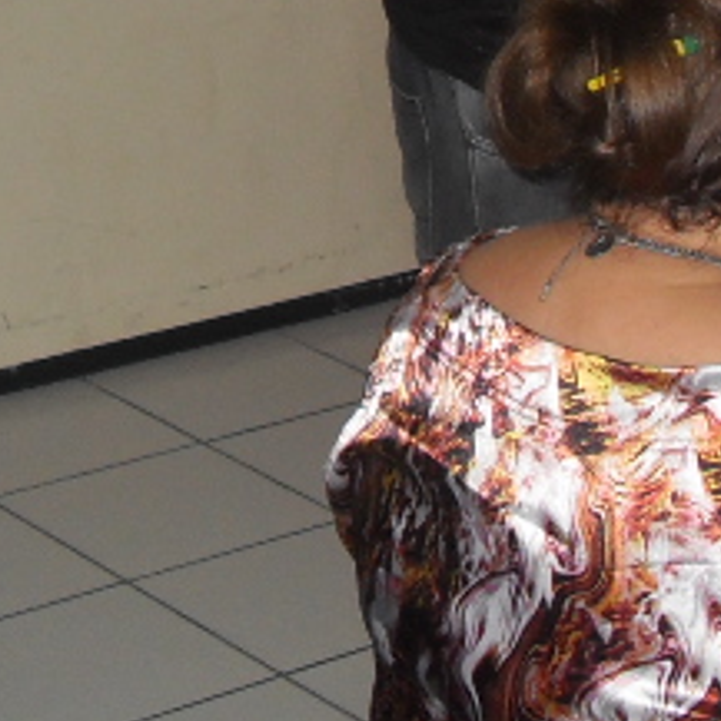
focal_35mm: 142
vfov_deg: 11.9
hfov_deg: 12.2
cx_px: 731
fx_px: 3346
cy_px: -236
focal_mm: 6.3
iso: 120
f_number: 2.8
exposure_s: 1/45
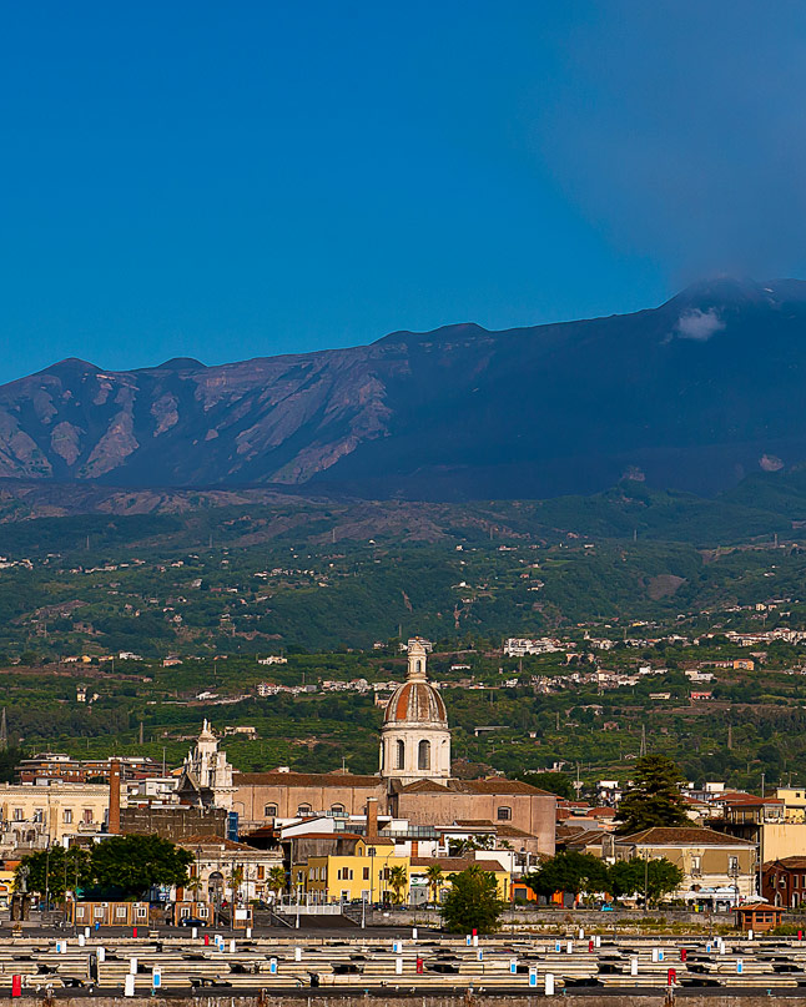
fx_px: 3428
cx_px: 795
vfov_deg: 16.7
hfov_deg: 13.2
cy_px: 601
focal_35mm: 115
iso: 200
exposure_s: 1/400
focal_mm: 66
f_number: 10
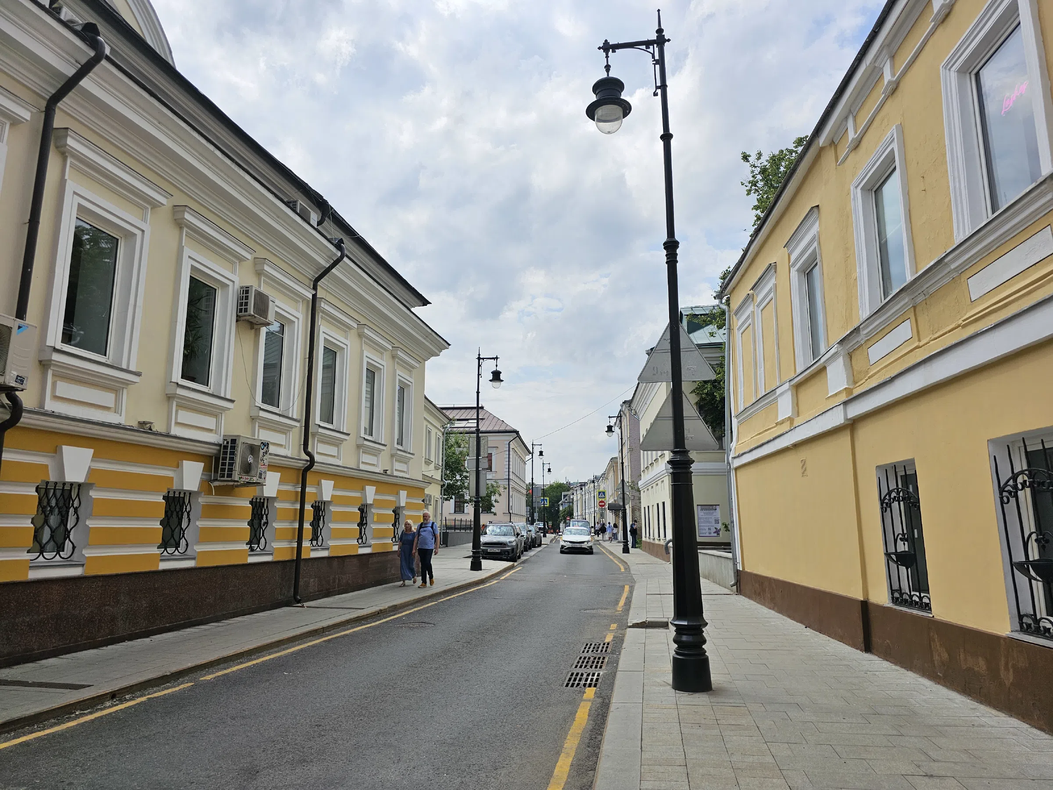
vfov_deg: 58.9
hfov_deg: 73.9
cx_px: 526
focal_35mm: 23
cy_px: 395
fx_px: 700
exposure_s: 1/1410
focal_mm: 6.3
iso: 10
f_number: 1.7
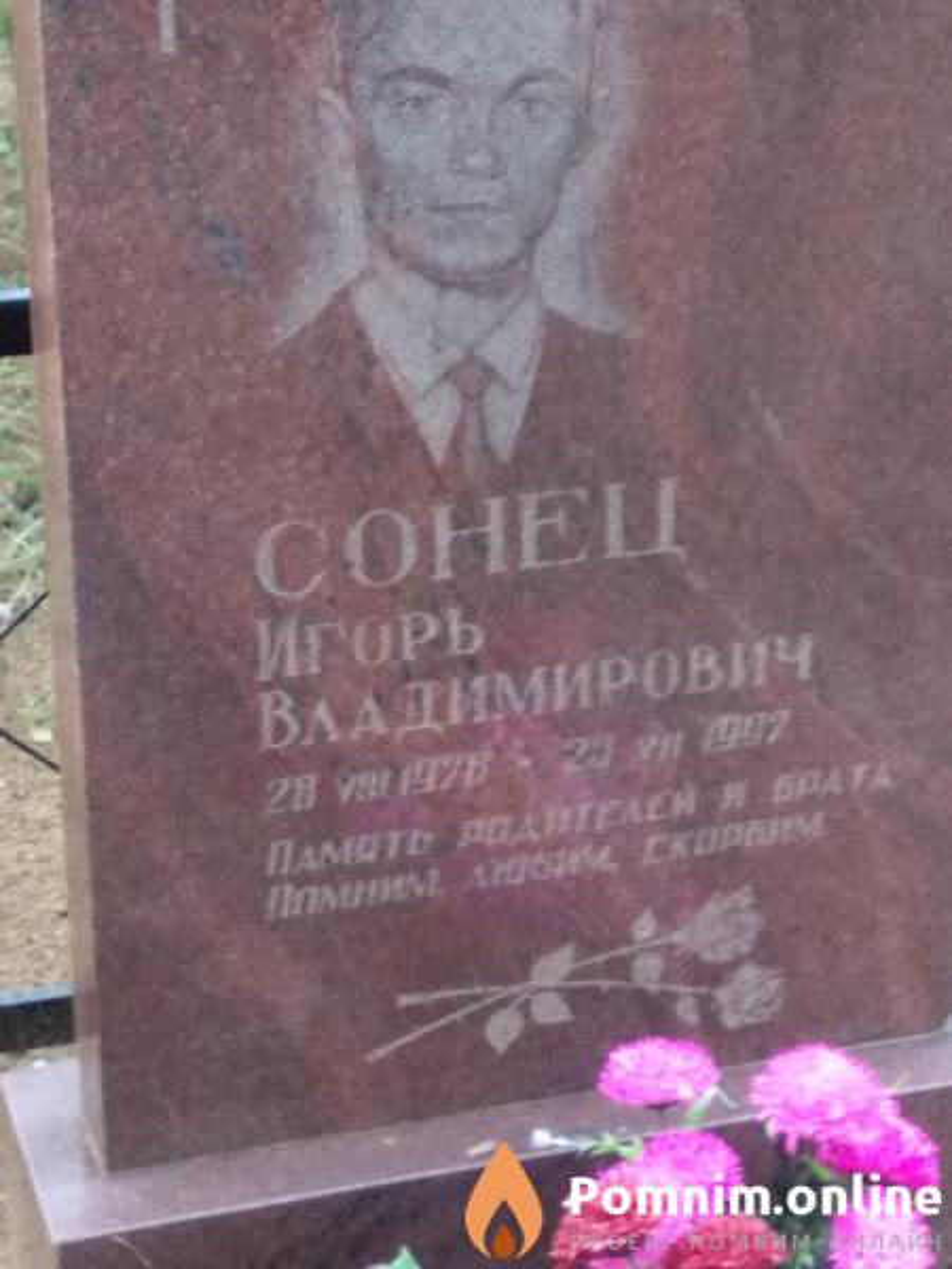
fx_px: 953
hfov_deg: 53.1
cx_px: 476
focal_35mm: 26
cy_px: 634
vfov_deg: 67.3
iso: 640
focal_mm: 3.81
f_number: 2.2
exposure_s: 1/24
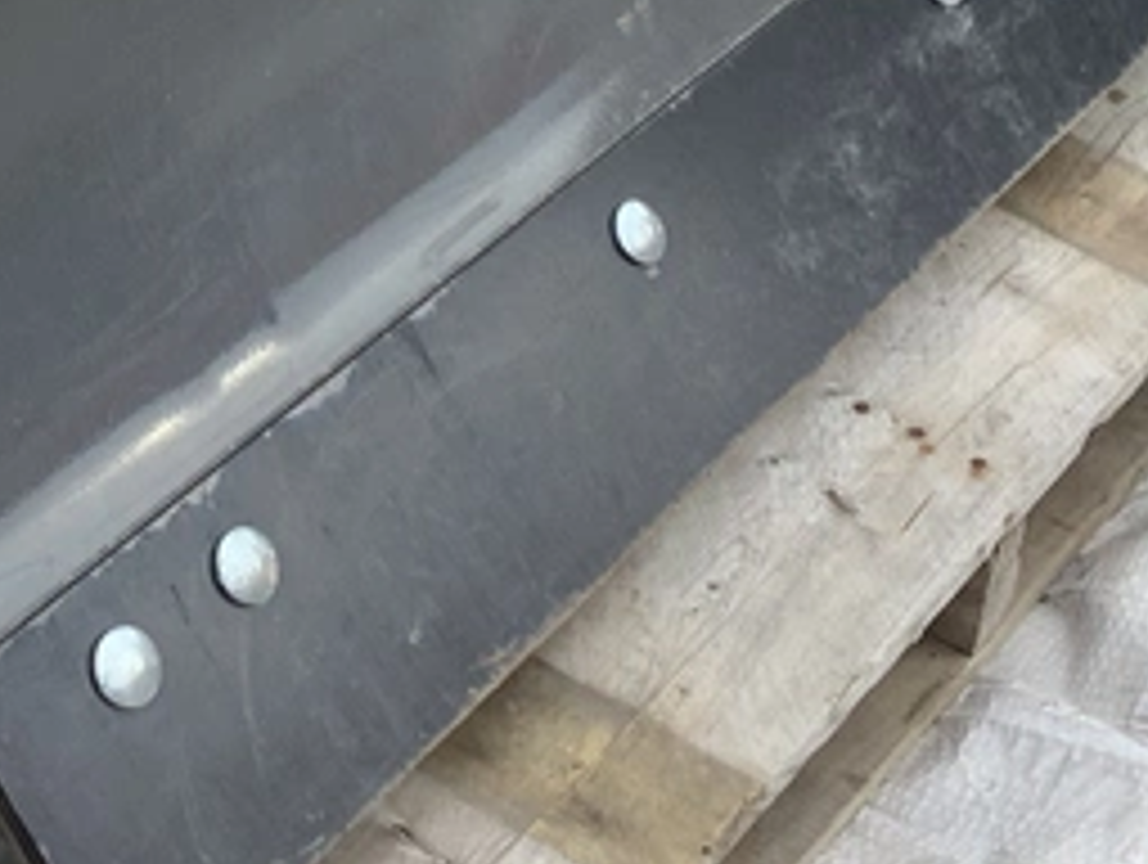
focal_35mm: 91
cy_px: -133
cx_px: 140
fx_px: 3022
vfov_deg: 15.7
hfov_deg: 21.1
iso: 40
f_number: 2.4
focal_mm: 3.3
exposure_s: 1/120
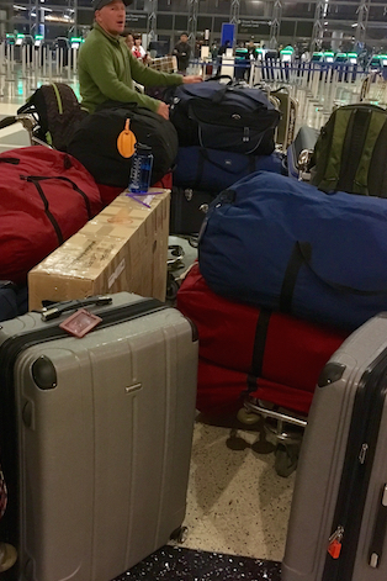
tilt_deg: -19.1
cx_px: 144
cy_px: 287
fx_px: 661
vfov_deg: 47.4
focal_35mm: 41
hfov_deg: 32.5
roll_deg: -2.2
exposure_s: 1/15
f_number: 2.2
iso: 400
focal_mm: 4.15
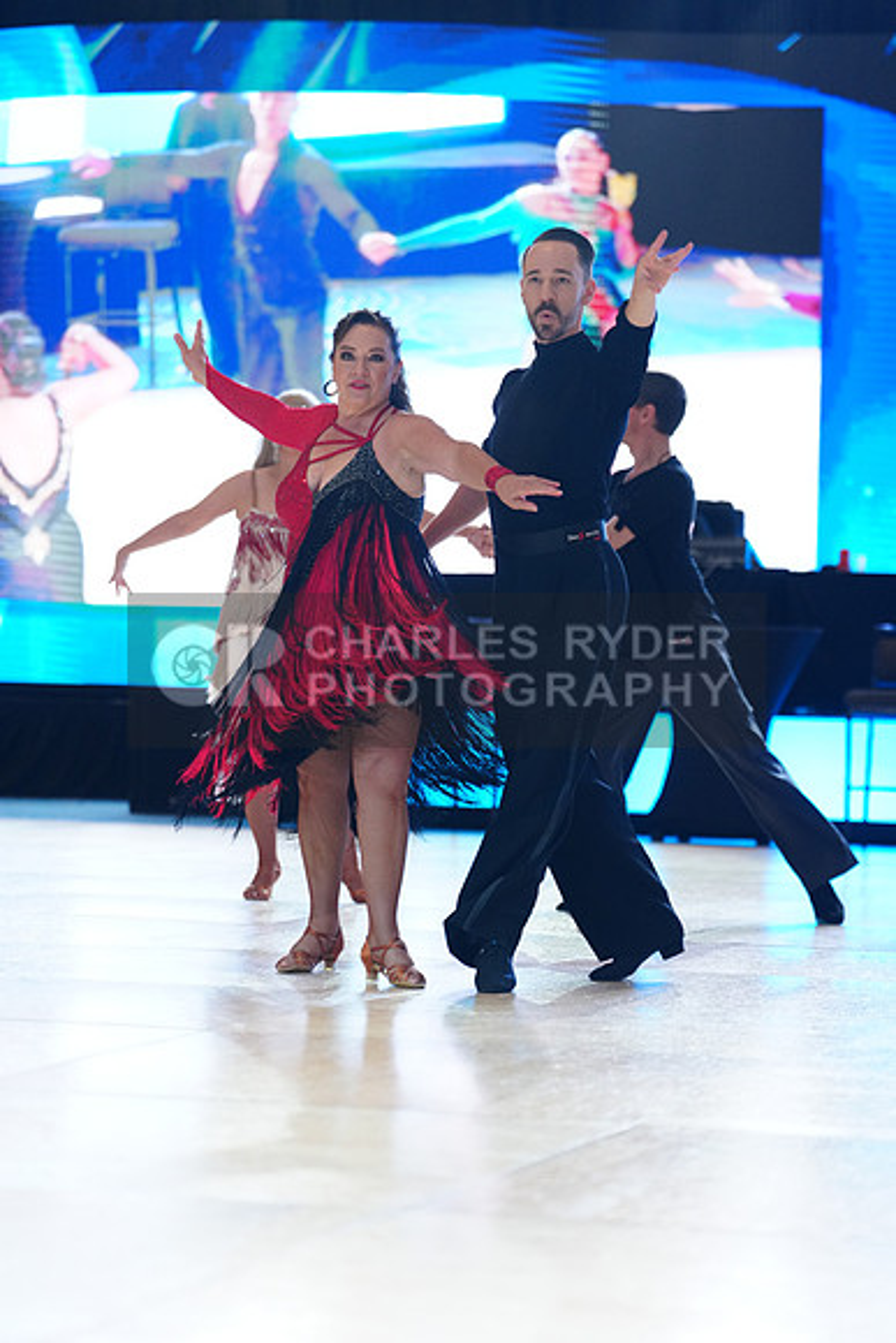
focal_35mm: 105
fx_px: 3917
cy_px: 672
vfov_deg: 19.5
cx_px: 448
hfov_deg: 13.0
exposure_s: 1/400
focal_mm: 105
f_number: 2.8
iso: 2000
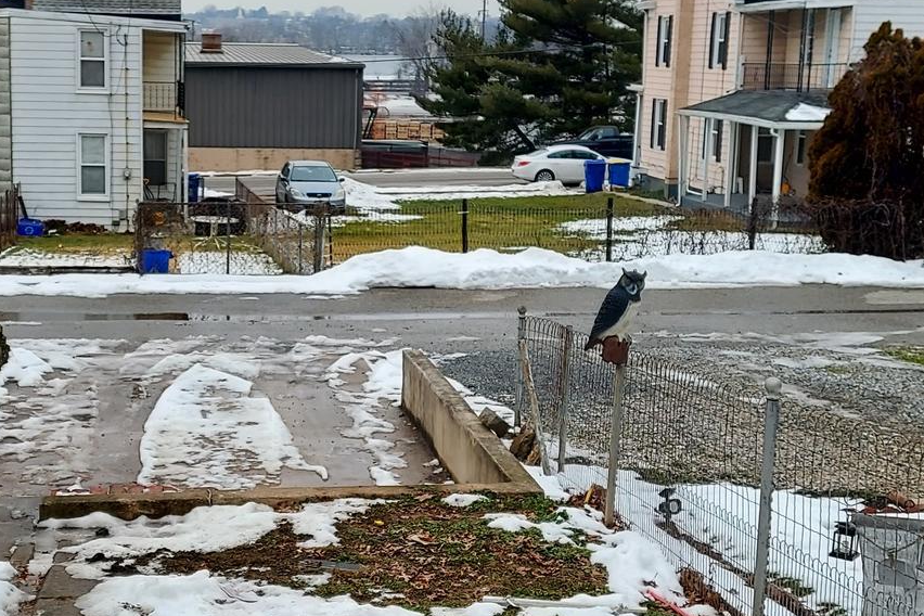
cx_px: 290
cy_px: 316
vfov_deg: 22.6
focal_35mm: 60
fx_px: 1540
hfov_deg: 33.0
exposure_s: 1/275
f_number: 1.8
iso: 50
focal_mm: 5.23
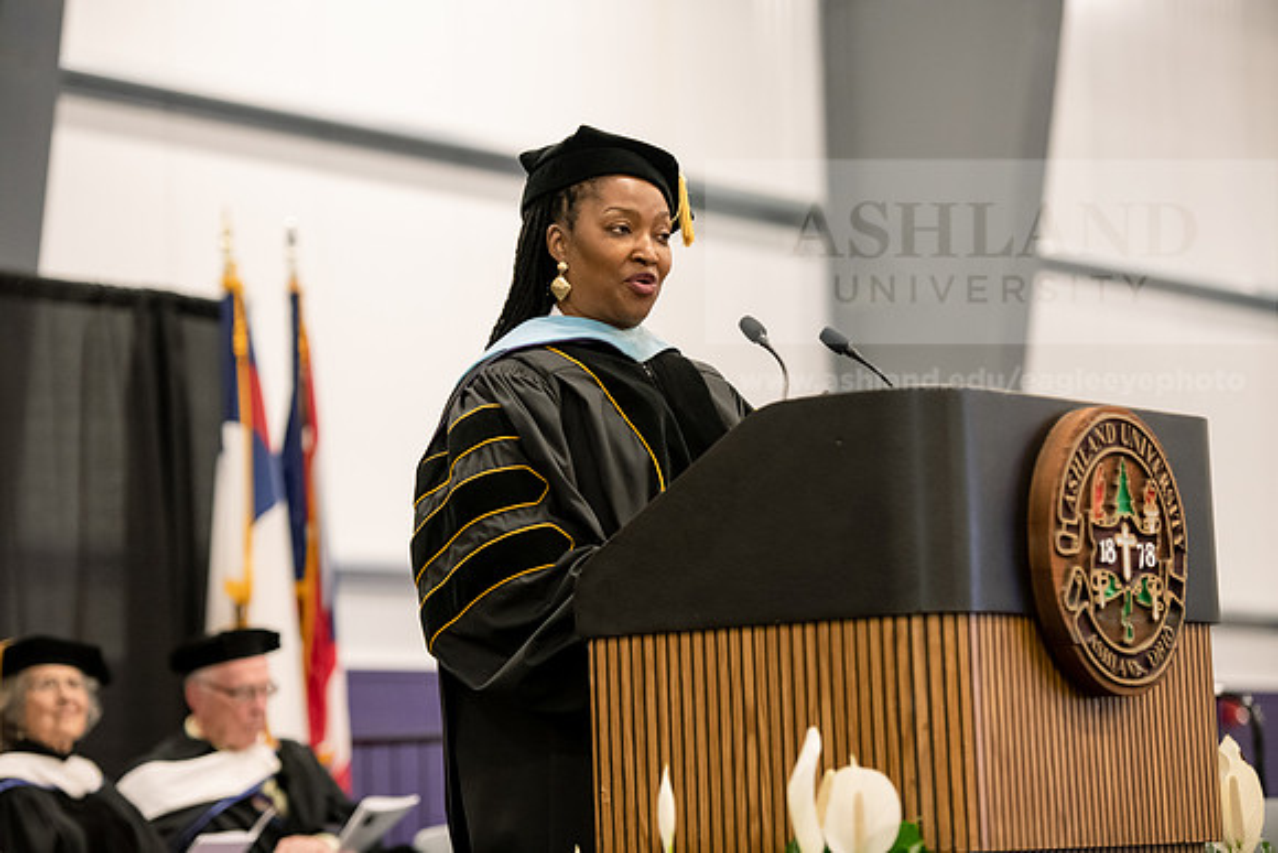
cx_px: 639
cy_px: 426
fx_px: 4261
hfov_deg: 17.1
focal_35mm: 120
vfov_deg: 11.4
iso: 3200
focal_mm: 120
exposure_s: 1/200
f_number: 3.2
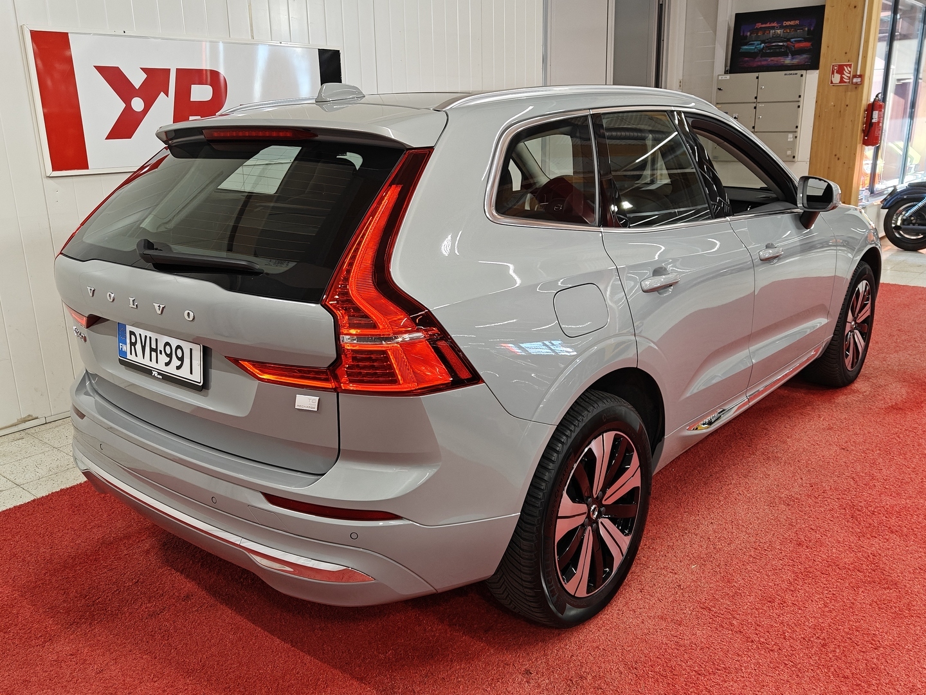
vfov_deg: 46.8
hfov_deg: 60.0
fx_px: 803
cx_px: 463
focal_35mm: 30
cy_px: 348
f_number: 1.8
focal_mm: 5.59
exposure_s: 1/88
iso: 100
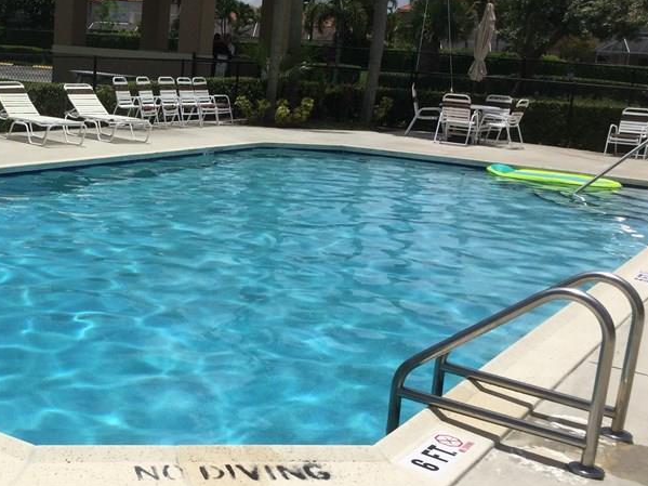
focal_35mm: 53
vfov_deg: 27.5
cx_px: 110
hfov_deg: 34.8
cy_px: 221
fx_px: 992
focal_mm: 3.3
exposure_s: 1/3704
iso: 25
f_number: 2.4
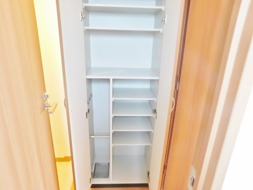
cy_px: 95
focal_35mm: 23
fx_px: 168
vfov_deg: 58.9
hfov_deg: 73.9
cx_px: 126
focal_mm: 4
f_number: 3
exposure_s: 1/8
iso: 400
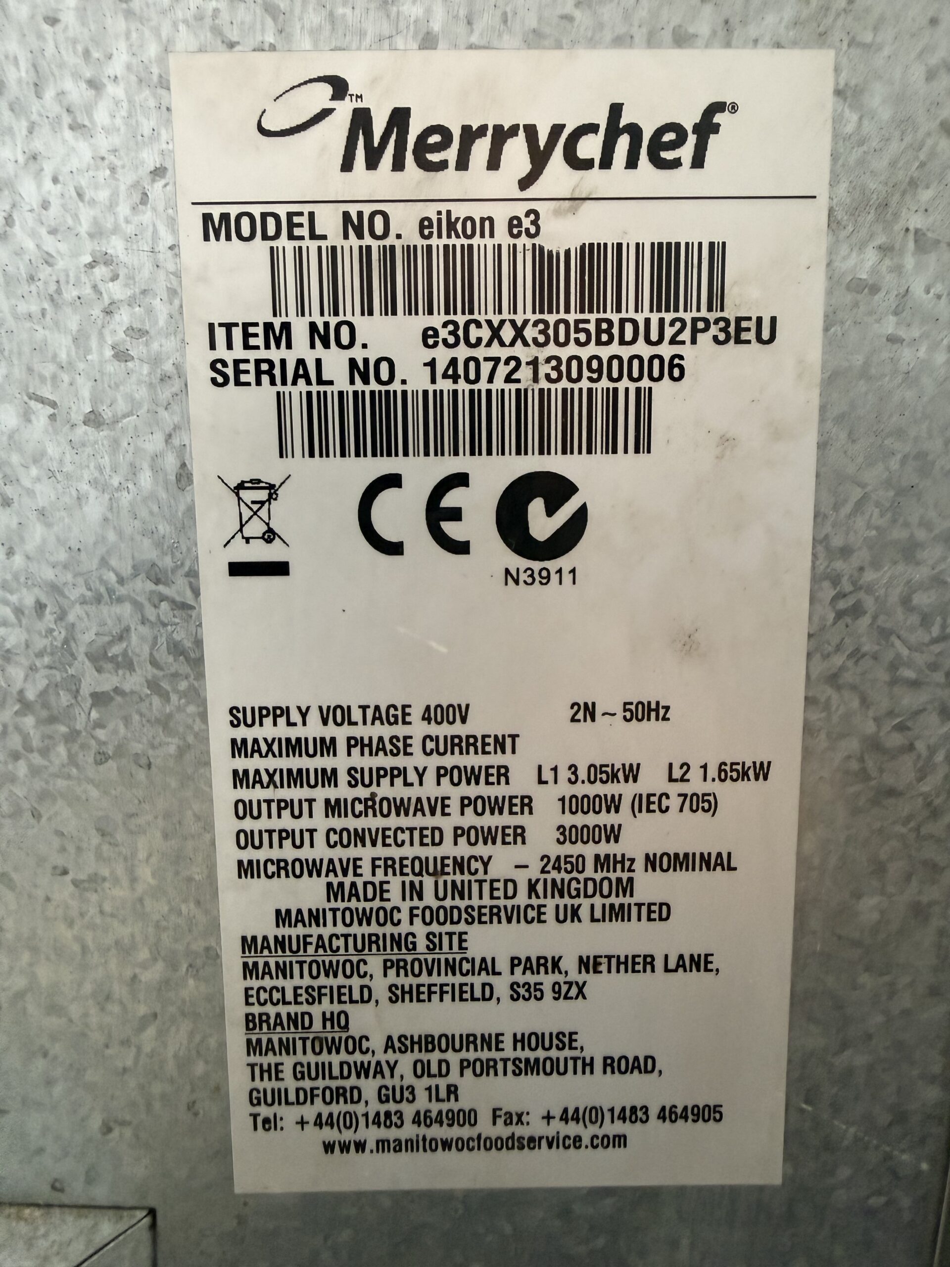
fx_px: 878
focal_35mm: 24
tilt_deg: -10.1
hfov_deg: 56.8
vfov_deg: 71.6
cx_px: 475
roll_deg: -1.8
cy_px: 634
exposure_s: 1/50
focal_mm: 2.22
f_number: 2.2
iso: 250
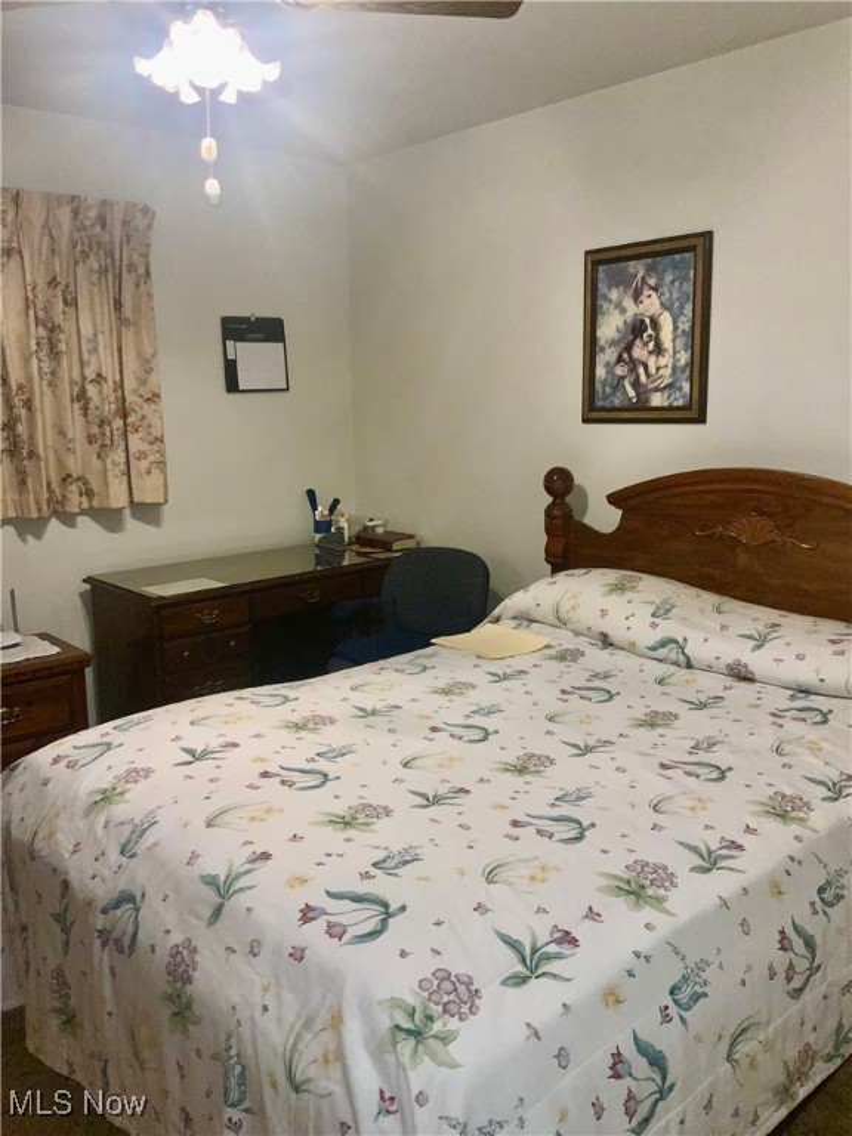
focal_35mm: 29
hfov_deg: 48.2
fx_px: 952
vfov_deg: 61.7
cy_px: 568
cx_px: 426
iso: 40
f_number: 1.8
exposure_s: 1/60
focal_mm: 3
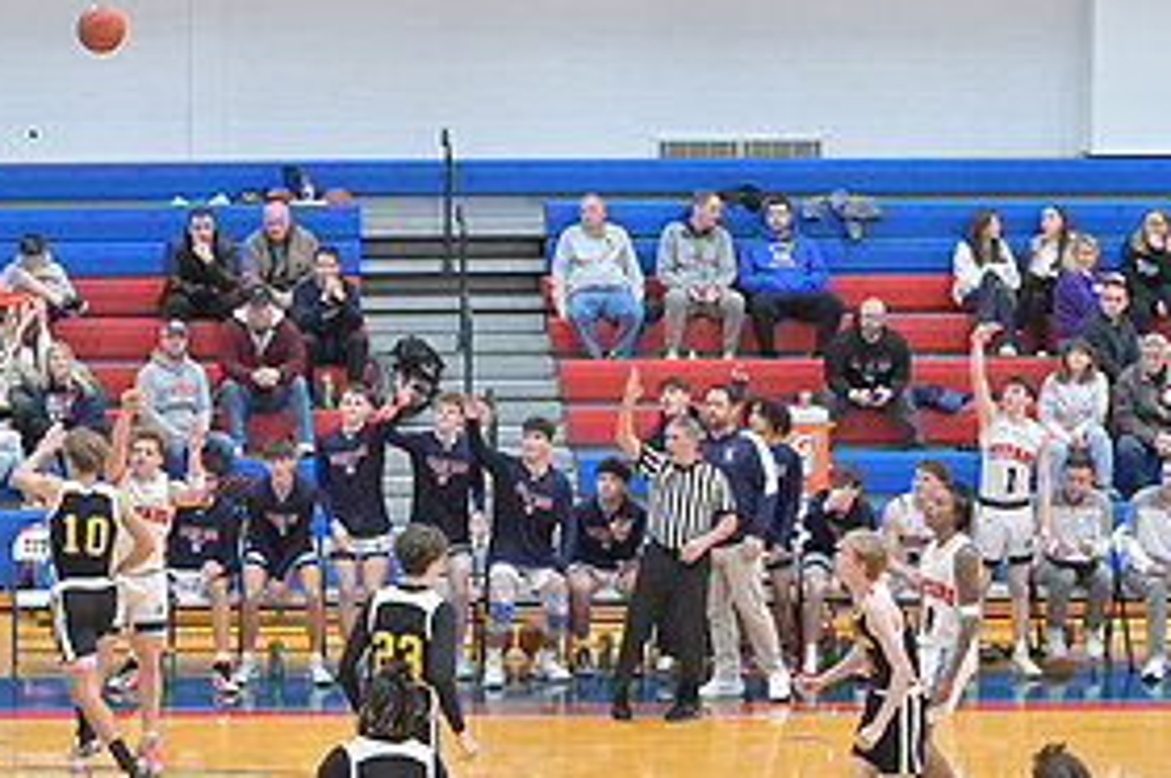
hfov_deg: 14.1
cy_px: 531
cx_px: 146
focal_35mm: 145
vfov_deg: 9.4
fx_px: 4711
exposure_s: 1/800
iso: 8000
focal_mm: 70
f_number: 4
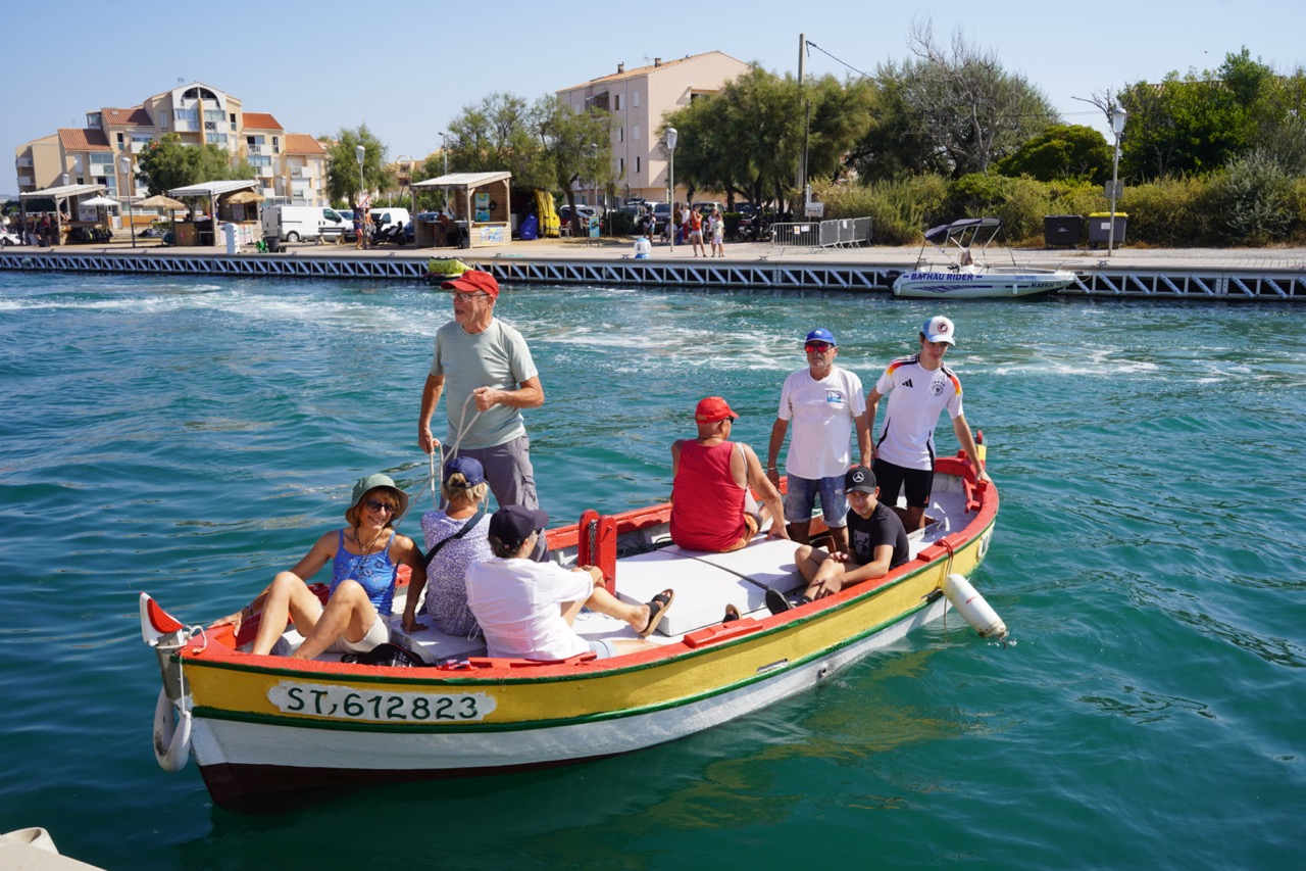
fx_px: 1179
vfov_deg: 40.5
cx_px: 653
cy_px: 436
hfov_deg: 58.0
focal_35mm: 32
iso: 100
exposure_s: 1/160
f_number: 10
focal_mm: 32.5
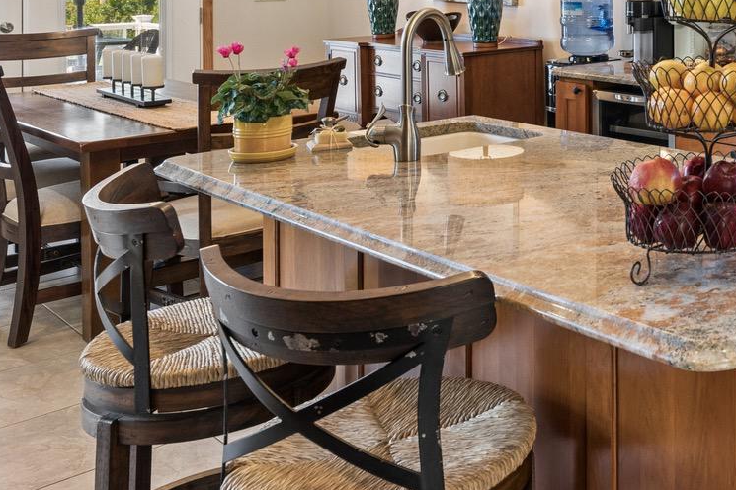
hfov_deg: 37.7
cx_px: 797
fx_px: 899
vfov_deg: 28.5
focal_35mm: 44
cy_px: -3
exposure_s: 1/20
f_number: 8
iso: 500
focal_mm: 16
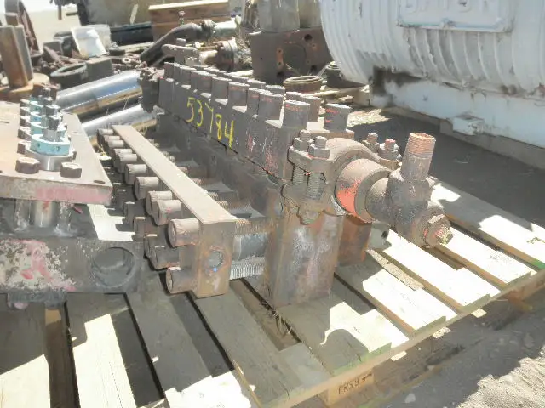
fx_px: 441
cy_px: 204
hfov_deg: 63.4
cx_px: 272
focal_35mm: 28
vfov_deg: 49.7
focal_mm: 5
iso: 64
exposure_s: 1/500
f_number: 3
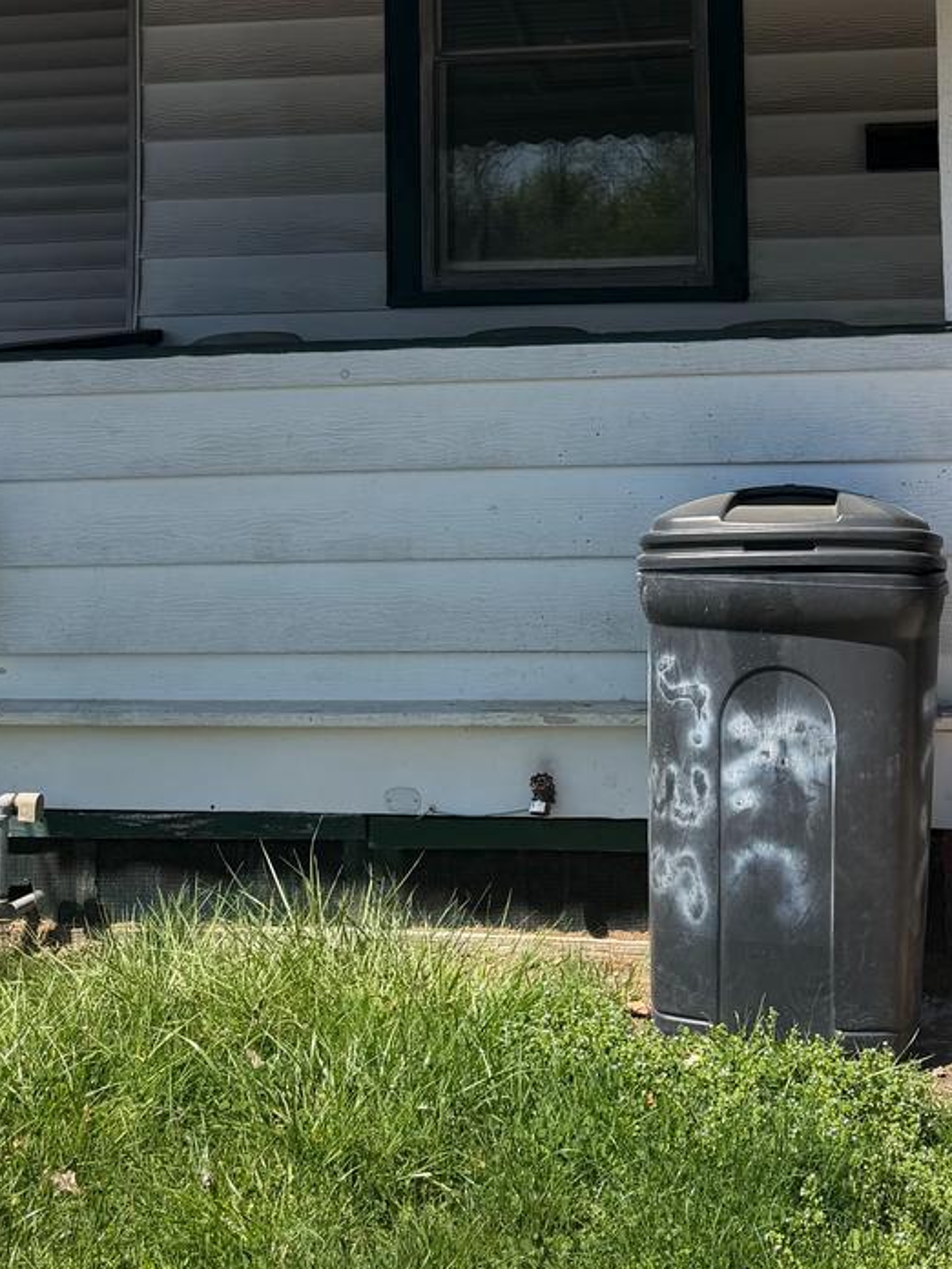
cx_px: 689
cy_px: 115
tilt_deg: +4.5
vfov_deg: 34.1
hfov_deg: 27.2
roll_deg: +0.8
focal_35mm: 53
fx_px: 1943
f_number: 1.78
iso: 80
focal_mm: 6.76
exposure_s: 1/4167
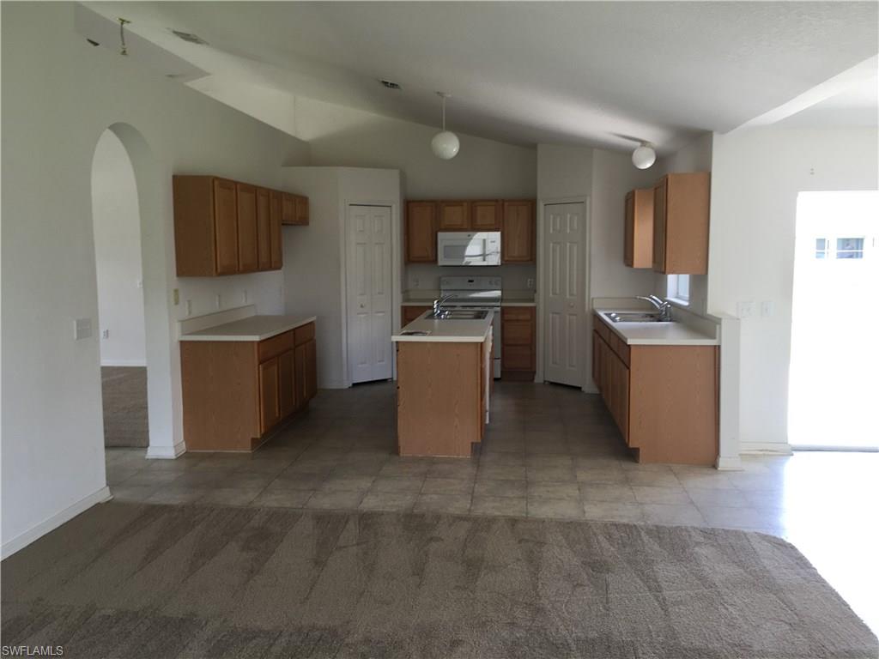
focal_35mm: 29
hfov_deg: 61.7
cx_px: 440
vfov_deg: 48.2
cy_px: 330
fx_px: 736
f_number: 2.2
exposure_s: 1/60
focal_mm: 4.15
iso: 25
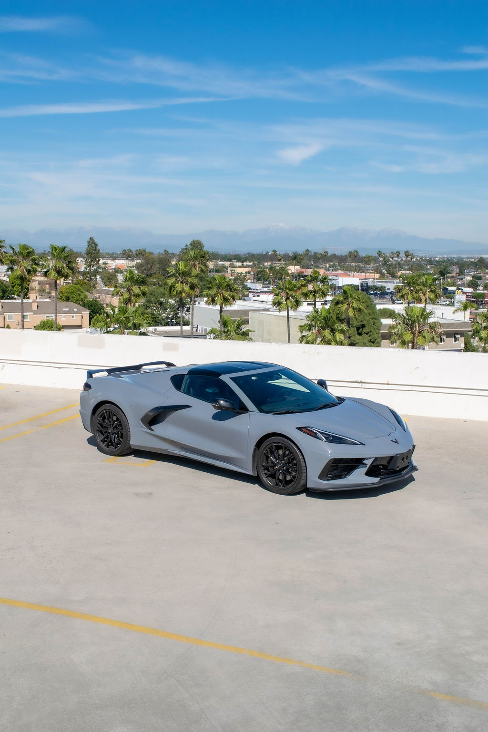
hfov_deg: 31.9
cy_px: 366
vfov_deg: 46.4
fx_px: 854
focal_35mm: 42
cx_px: 244
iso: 200
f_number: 11
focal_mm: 28
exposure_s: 1/500
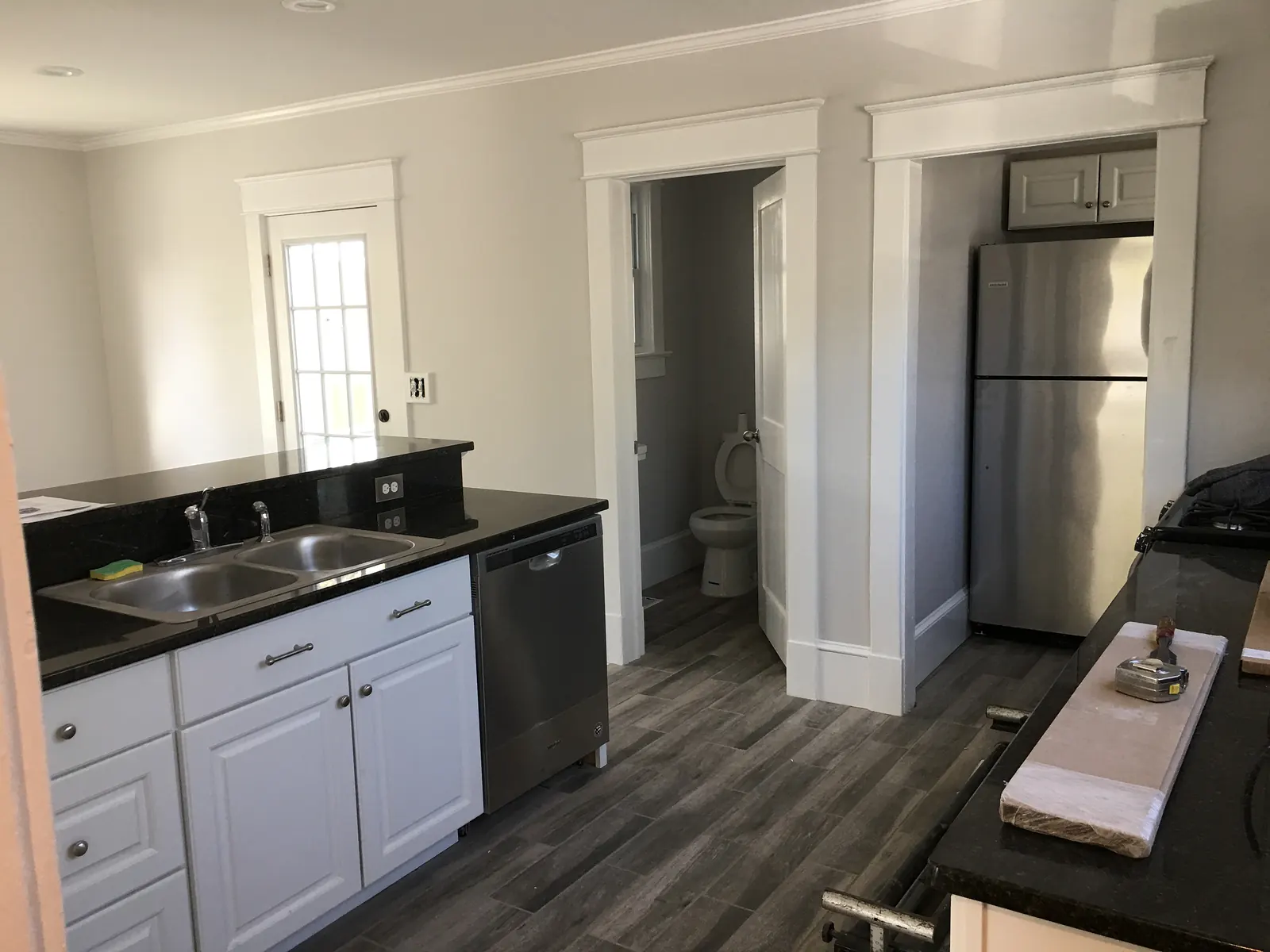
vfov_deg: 48.2
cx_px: 635
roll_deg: +0.5
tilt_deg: -8.3
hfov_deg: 61.7
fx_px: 1064
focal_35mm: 29
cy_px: 476
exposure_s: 1/30
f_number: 2.2
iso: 32
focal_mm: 4.15
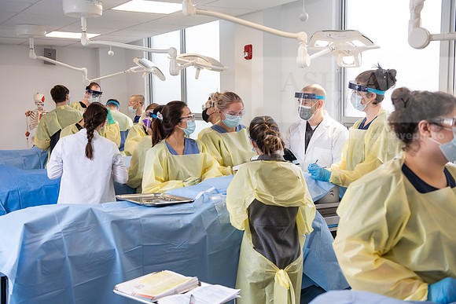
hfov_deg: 43.6
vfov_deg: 29.9
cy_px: 152
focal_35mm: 45
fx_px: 570
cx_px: 228
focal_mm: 45
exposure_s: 1/200
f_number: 4
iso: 500
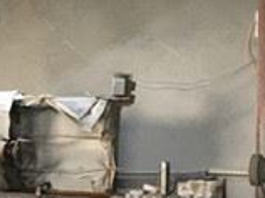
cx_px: 49
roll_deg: -0.6
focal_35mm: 147
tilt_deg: -7.8
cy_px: 232
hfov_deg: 13.4
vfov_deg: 9.9
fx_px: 1124
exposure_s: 1/33
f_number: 2.2
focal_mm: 4.15
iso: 50
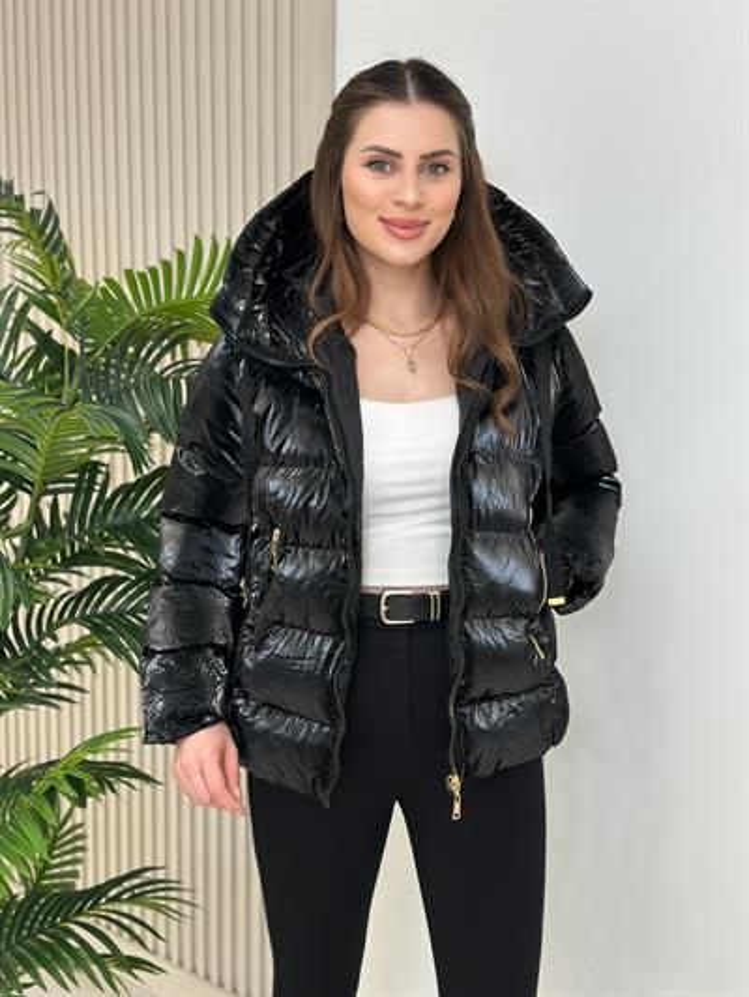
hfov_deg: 30.3
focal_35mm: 48
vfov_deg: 39.6
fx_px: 1384
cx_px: 374
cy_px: 498
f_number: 1.78
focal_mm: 6.86
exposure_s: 1/129
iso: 64
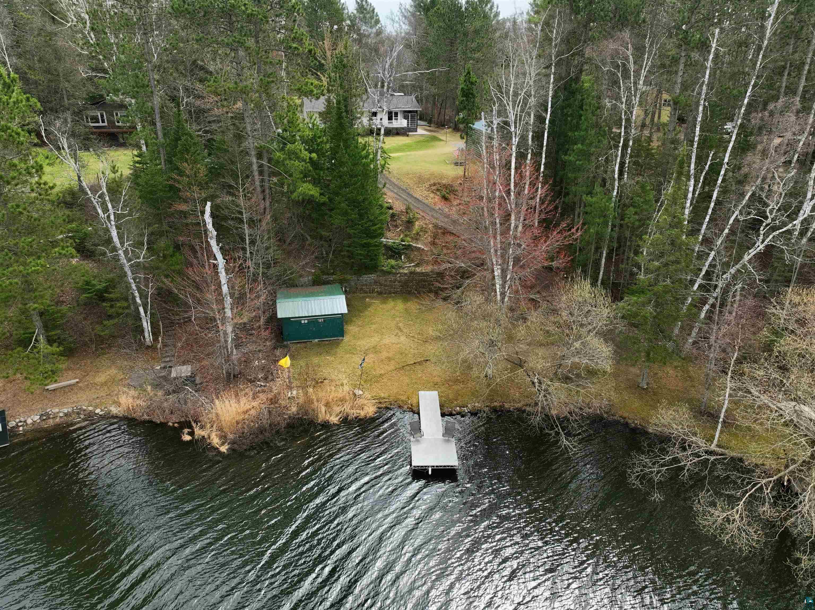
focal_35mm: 24
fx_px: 565
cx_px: 408
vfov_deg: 56.8
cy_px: 305
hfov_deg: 71.6
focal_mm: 12.29
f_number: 2.8
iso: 150
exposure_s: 1/1000
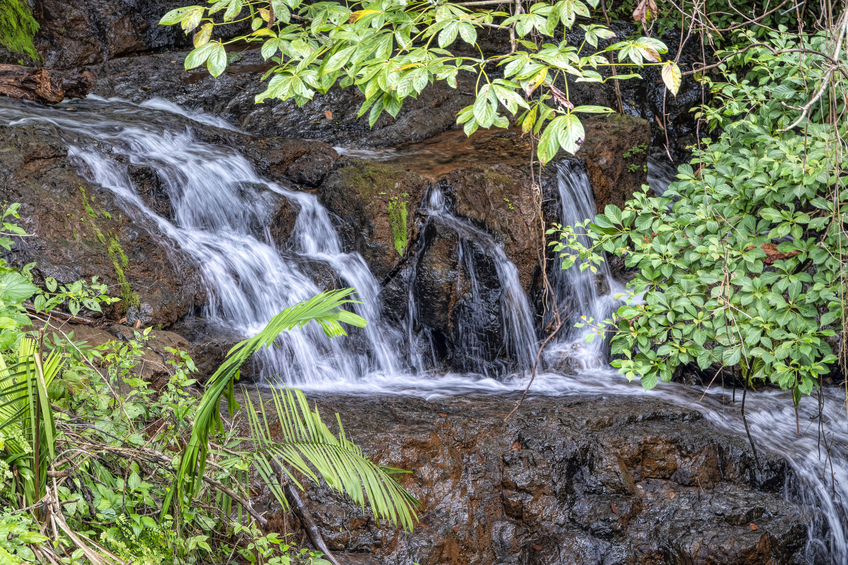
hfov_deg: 14.3
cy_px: 282
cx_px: 424
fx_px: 3392
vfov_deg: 9.5
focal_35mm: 144
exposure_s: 1/15
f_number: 4
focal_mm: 52.82
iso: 100
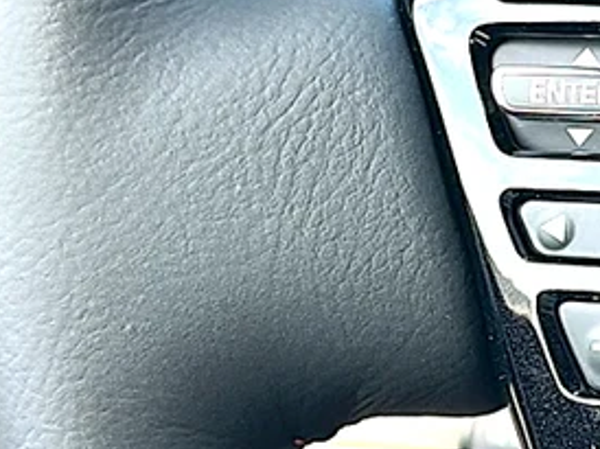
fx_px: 1992
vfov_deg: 12.9
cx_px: 580
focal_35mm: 115
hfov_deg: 16.8
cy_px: 277
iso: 50
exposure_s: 1/117
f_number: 1.78
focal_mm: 6.86
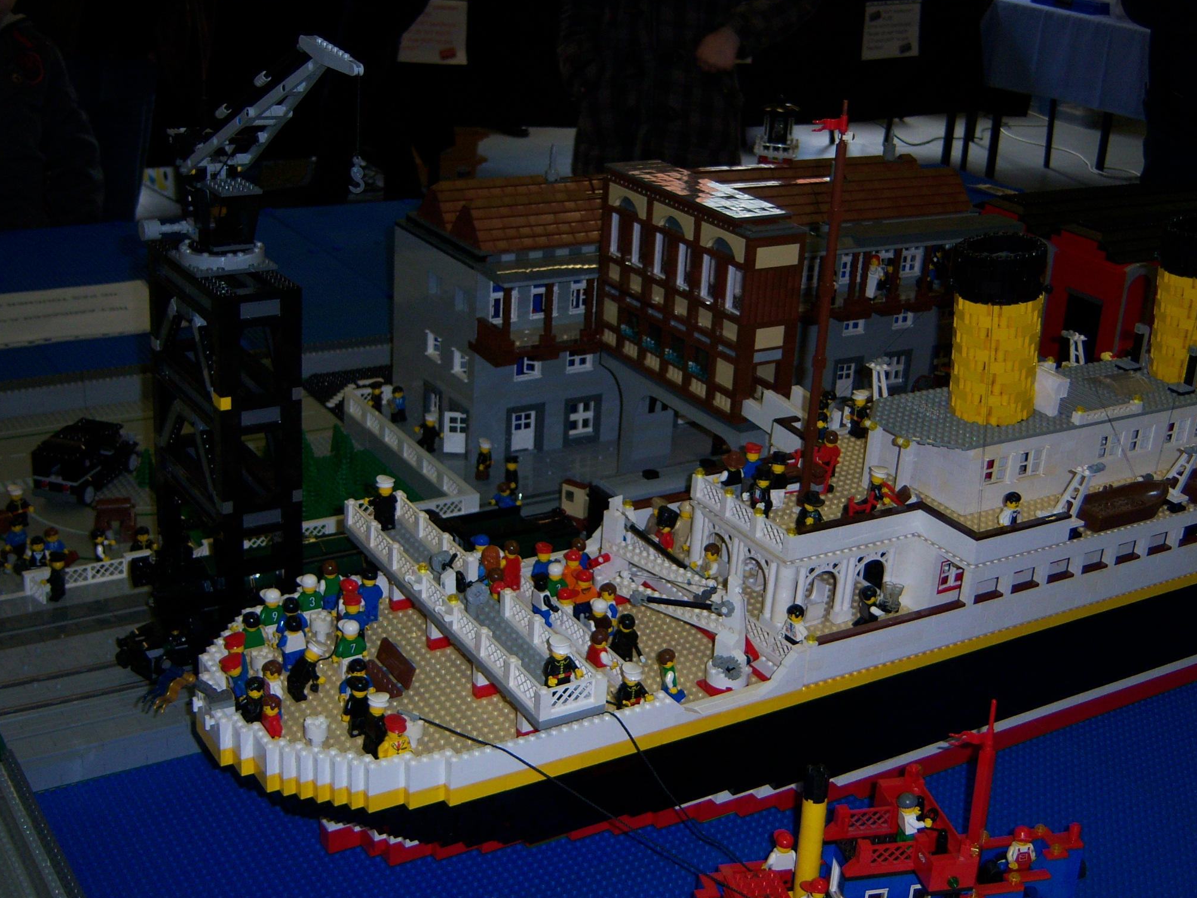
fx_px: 1591
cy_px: 413
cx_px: 673
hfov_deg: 41.2
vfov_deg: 31.5
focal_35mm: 46
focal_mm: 7.5
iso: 80
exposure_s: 1/60
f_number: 2.8
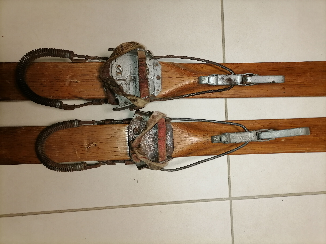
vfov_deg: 53.1
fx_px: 245
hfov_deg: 67.3
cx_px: 163
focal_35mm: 26
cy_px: 122
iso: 125
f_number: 1.8
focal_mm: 5.4
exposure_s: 1/33.3
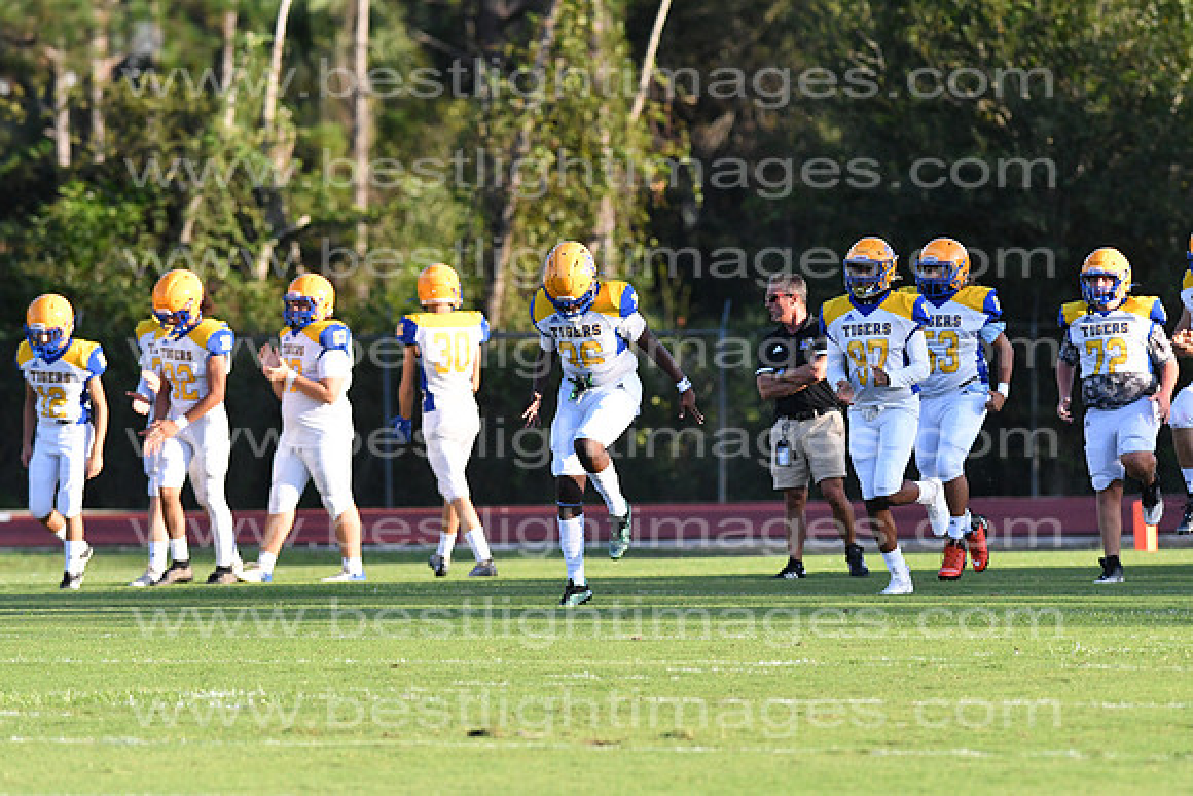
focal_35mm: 450
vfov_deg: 3.1
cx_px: 596
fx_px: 14915
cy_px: 398
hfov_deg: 4.6
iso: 2200
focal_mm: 300
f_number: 4.5
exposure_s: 1/8000
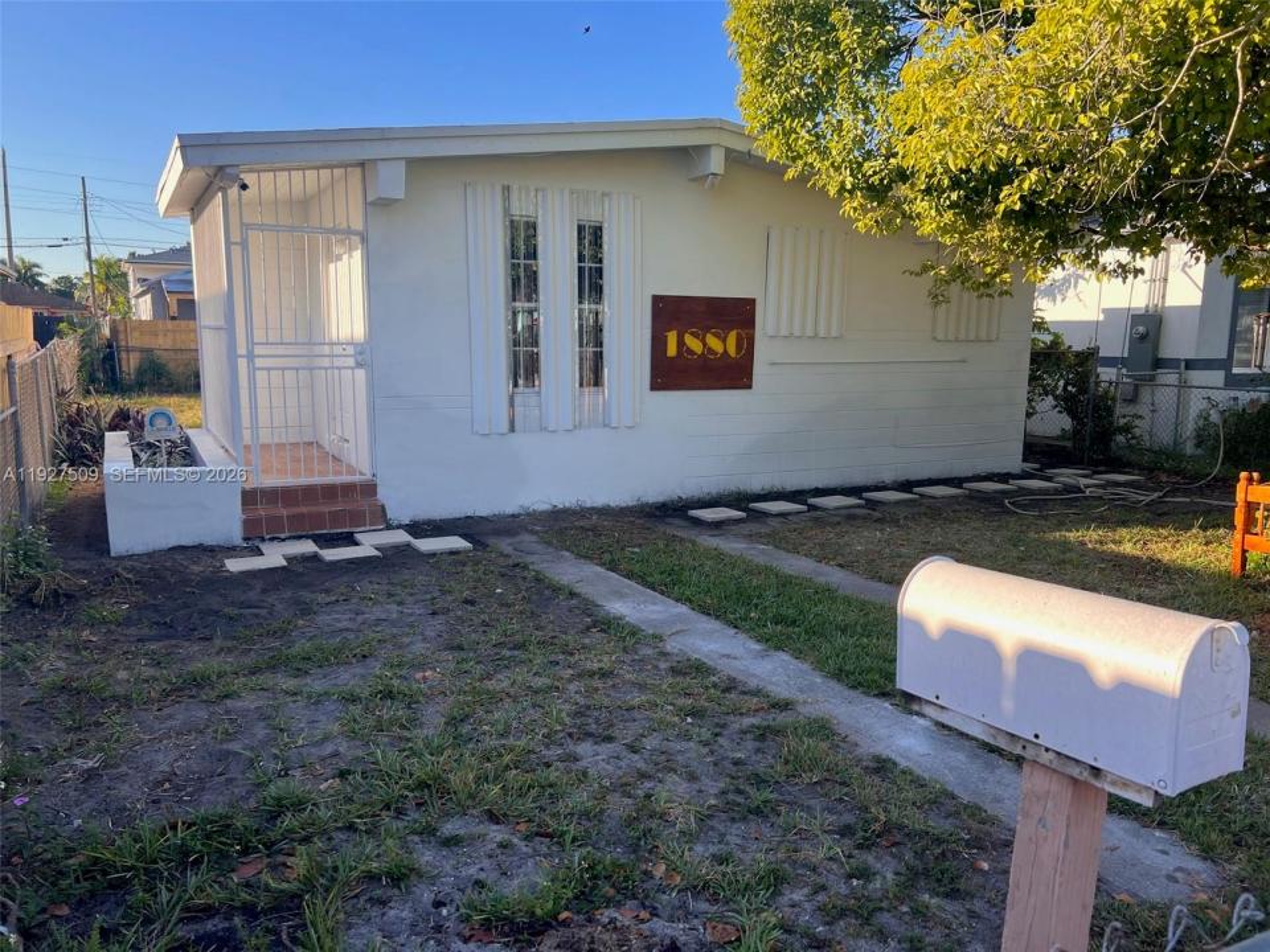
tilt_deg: -9.6
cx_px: 635
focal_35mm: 26
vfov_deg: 53.1
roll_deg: -0.7
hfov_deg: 67.3
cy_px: 476
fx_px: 954
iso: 50
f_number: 1.5
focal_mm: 5.7
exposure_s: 1/924
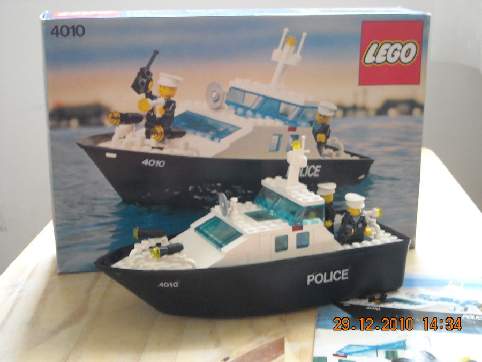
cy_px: 181
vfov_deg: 24.0
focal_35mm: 61
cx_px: 241
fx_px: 849
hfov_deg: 31.7
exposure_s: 1/11
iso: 400
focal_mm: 9.87
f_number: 3.5
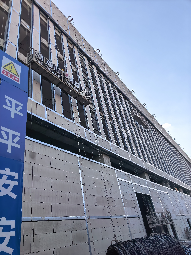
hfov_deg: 56.8
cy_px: 128
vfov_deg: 71.6
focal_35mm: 24
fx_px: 177
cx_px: 96
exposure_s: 1/40000
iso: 50
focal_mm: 5.75
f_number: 2
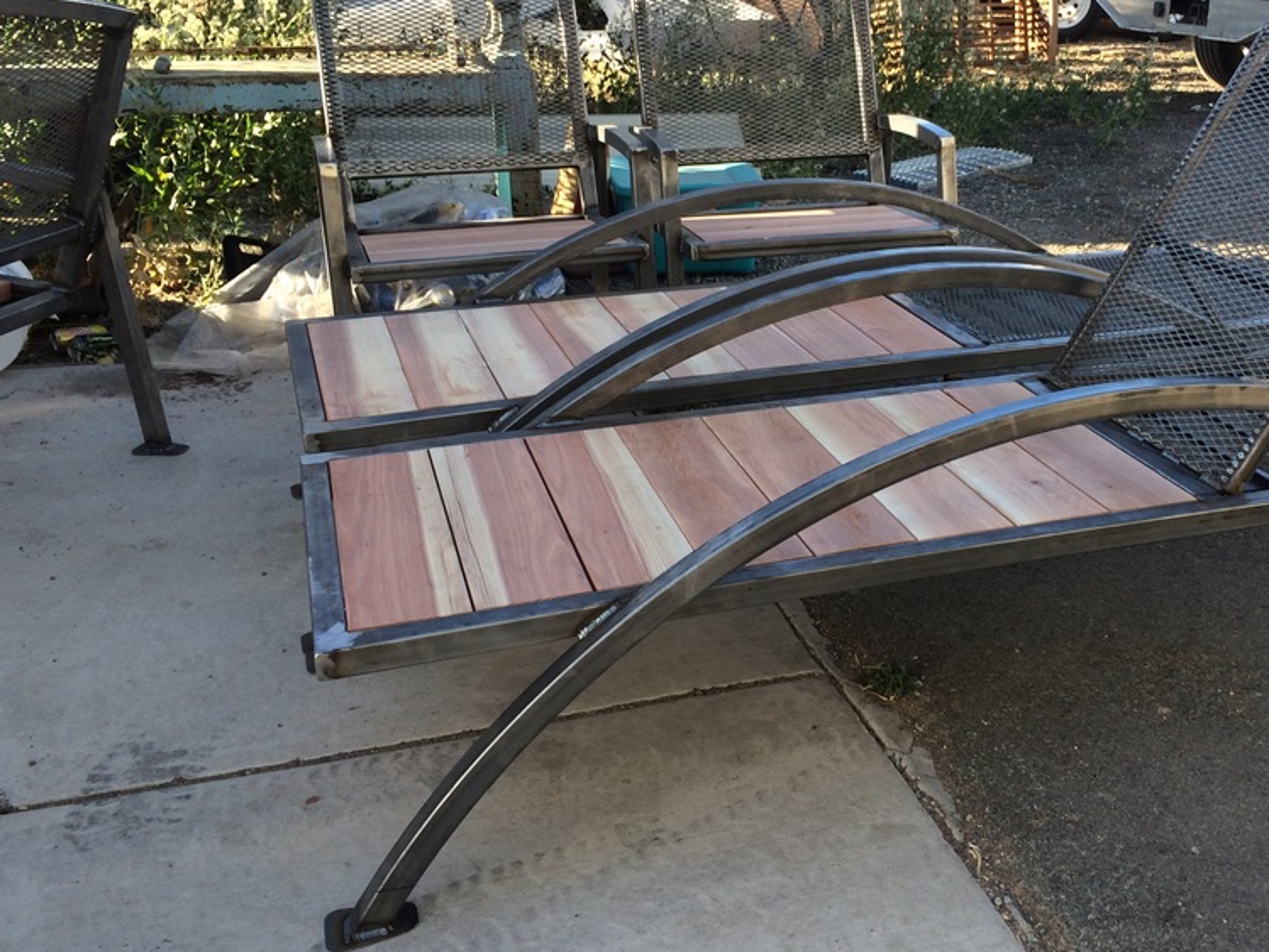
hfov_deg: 45.2
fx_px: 1503
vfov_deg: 35.1
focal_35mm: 41
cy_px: 393
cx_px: 825
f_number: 2.2
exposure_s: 1/334
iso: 32
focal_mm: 4.12
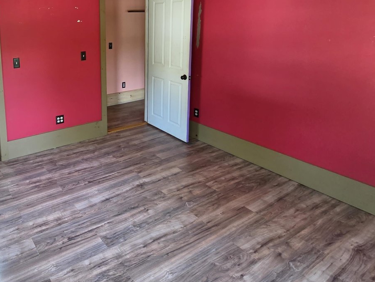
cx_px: 77
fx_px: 249
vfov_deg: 55.8
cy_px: 68
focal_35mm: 23
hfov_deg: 67.2
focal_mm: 2.2
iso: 500
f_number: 2.2
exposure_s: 1/60
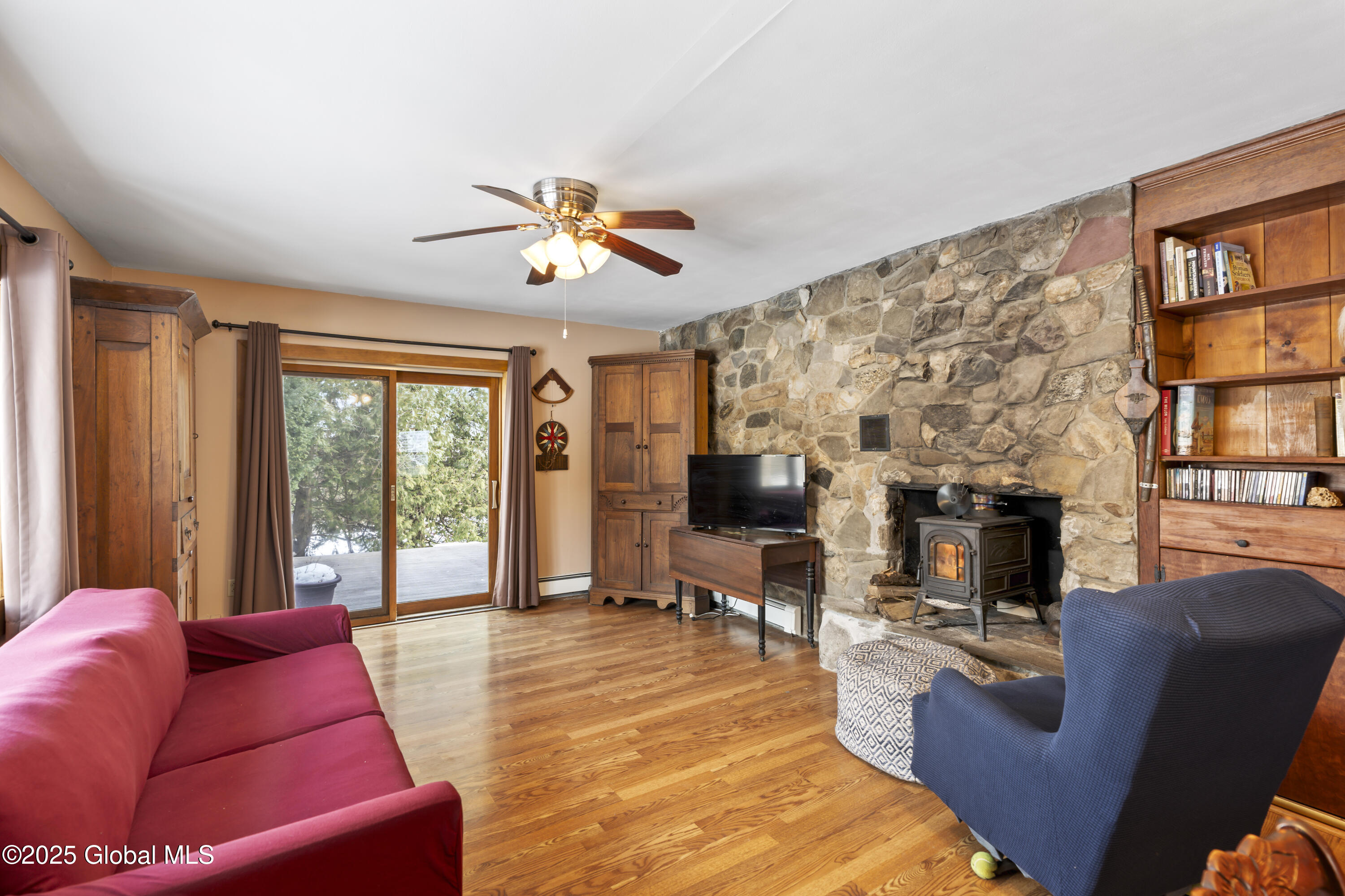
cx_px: 672
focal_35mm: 16
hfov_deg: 96.7
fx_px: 598
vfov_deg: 73.7
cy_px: 448
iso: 100
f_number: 6.3
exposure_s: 2
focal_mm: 16
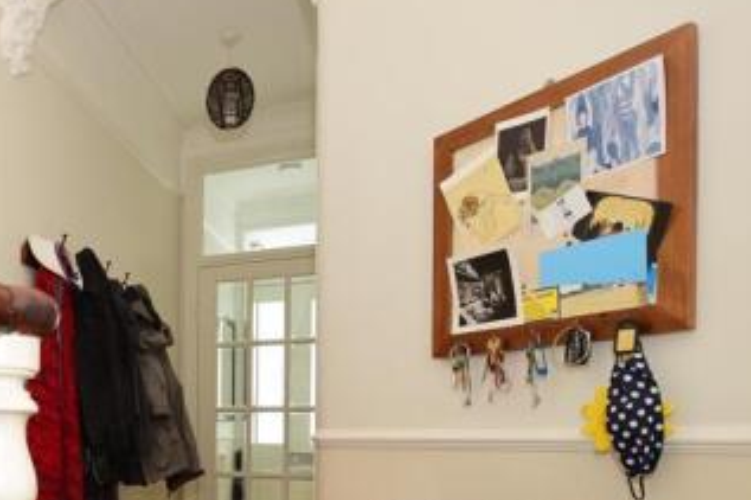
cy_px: 449
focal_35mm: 31
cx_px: 83
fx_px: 646
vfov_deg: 39.3
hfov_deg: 53.3
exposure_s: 1/30
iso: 400
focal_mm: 10
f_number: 7.1
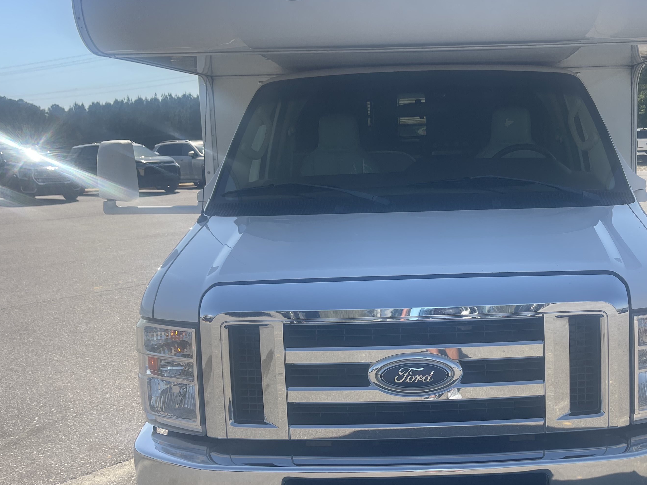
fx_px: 710
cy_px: 234
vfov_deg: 37.7
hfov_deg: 48.2
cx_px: 430
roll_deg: -0.7
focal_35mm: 38
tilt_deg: -7.0
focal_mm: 5.1
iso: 32
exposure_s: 1/3344
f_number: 1.6
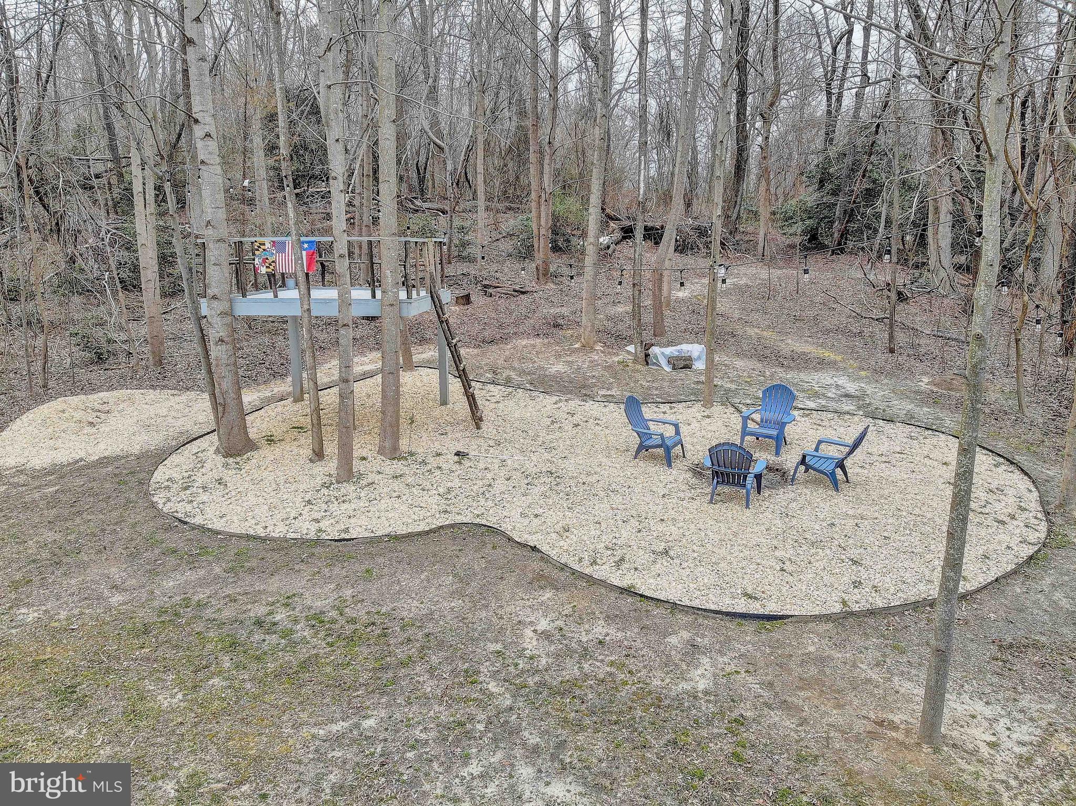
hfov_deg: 71.6
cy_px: 403
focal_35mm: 24
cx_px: 538
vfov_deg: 56.8
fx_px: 746
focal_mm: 4.5
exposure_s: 1/43
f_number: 2.8
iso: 100
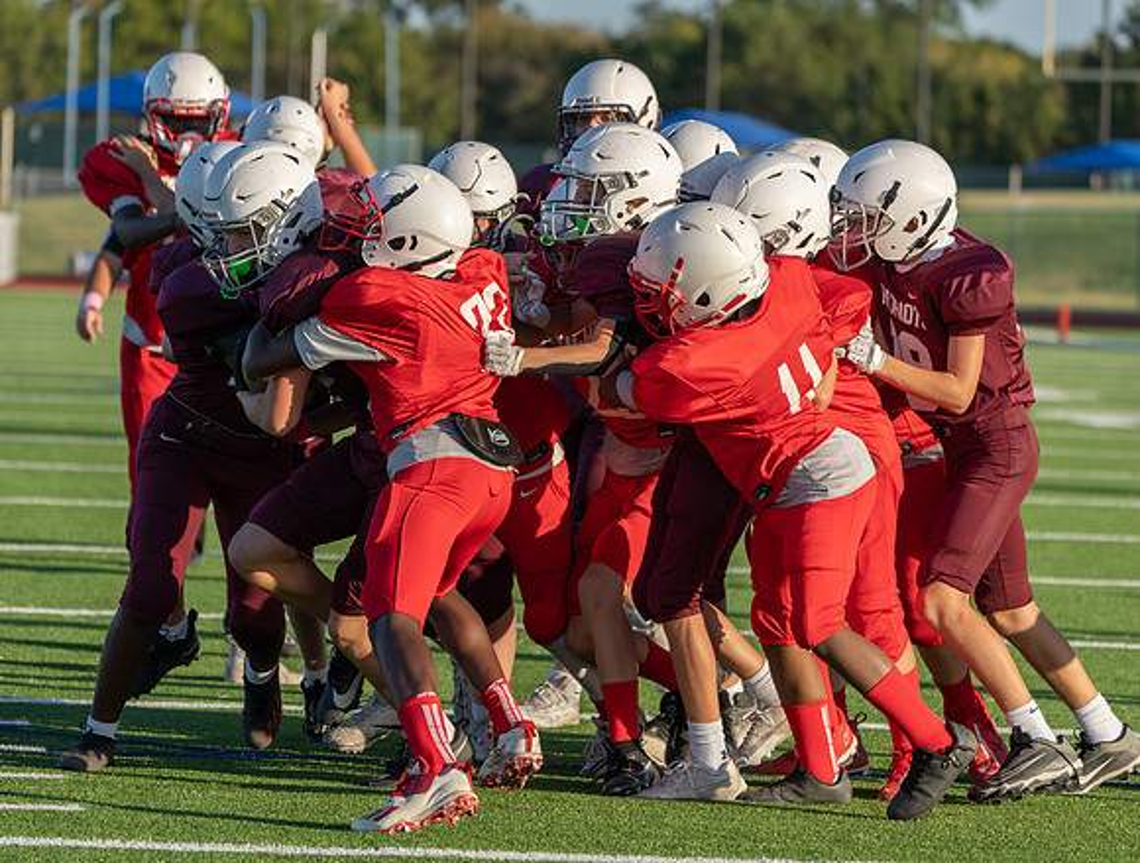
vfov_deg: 6.6
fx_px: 7476
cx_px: 538
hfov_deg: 8.7
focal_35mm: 226
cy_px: 427
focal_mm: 206
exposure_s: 1/1000
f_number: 5.6
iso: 250
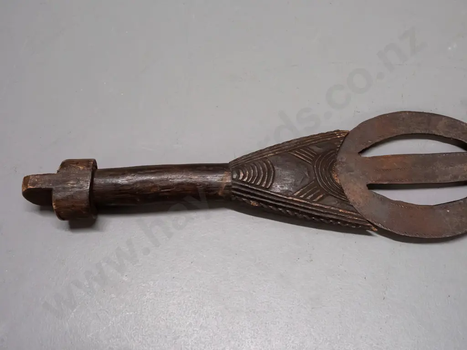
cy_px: 175
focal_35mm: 36
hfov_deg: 51.4
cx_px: 234
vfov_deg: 39.7
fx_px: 486
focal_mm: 18
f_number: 5.6
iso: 3200
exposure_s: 1/160
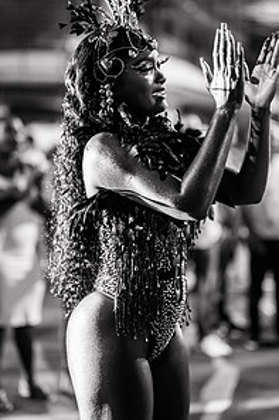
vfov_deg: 26.7
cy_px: 193
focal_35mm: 76
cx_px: 166
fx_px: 884
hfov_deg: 17.9
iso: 2000
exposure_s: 1/320
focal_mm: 50
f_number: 1.2
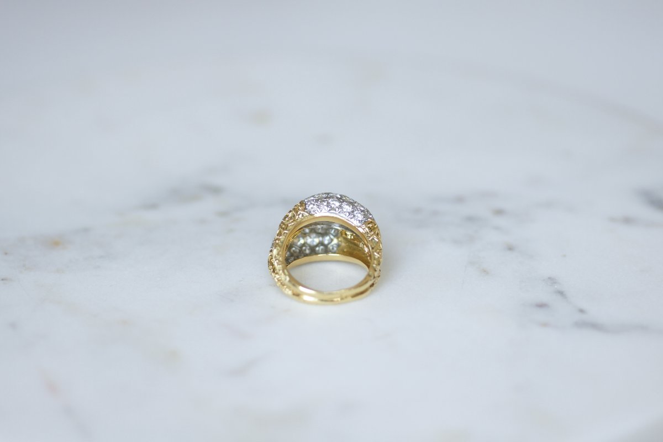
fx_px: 1934
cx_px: 332
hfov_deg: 19.5
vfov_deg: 13.0
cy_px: 221
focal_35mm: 105
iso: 200
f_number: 2.8
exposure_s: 1/125
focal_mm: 70
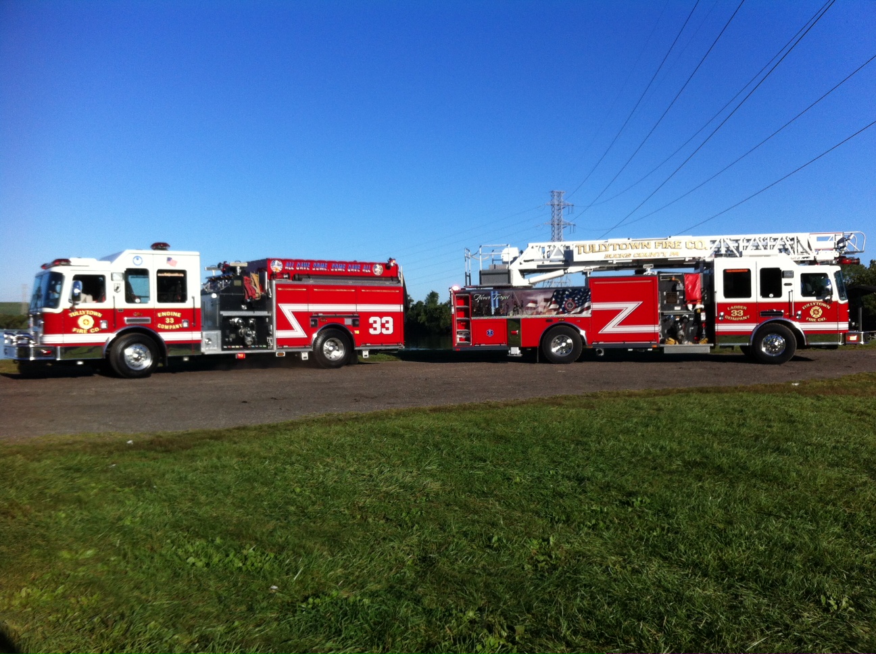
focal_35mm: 35
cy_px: 327
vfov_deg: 40.6
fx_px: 884
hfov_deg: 52.7
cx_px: 438
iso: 80
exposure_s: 1/1508
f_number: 2.8
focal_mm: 3.85
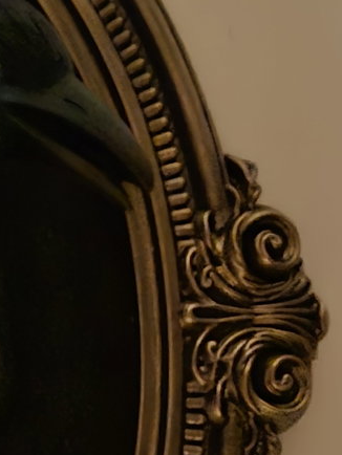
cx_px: -93
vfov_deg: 17.4
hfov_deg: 12.7
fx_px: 1487
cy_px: 246
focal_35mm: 113
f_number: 1.8
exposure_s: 1/4.91
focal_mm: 5.4
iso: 3200
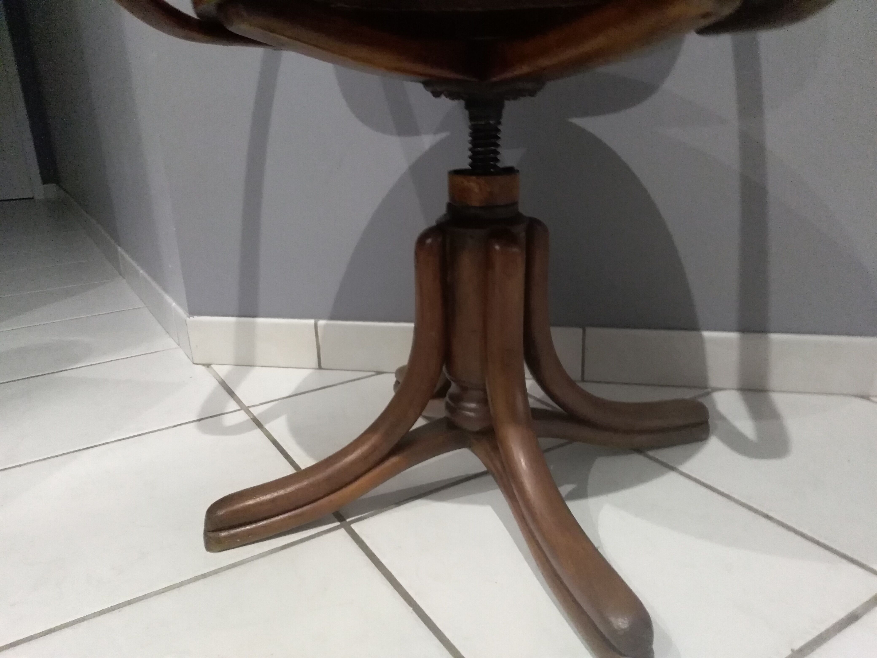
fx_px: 659
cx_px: 438
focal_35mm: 26
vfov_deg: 53.1
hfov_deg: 67.3
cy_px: 329
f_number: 2
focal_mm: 3.54
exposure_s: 1/14.3
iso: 1095
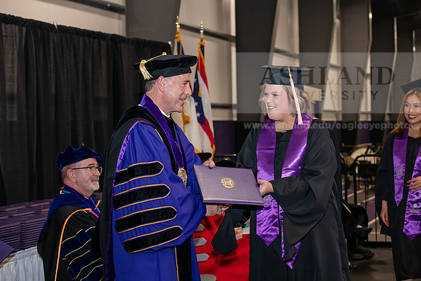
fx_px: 819
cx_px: 210
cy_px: 140
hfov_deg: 28.8
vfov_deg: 19.5
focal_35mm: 70
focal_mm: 70
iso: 2500
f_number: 5.6
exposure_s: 1/200
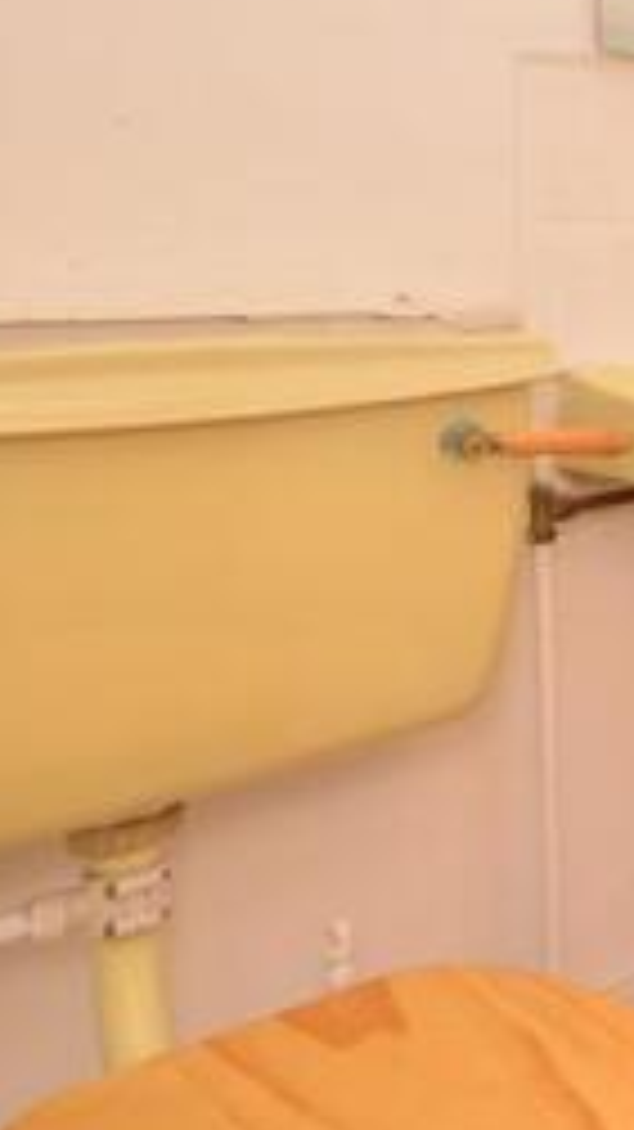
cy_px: 257
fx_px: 1227
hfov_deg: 18.3
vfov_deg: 47.2
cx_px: 1290
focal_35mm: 41
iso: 640
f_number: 9
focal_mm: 10
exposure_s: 1/6
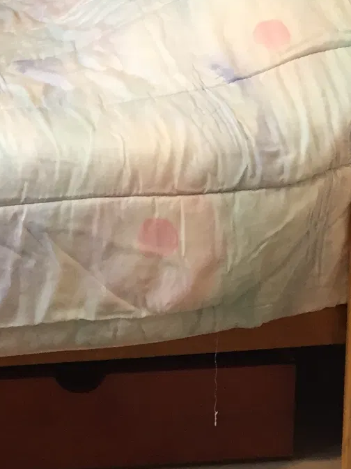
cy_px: -192
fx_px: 1244
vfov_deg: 19.2
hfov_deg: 15.4
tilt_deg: -7.0
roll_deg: -0.2
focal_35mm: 92
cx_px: -95
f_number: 2.2
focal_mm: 4.15
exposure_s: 1/33
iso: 64
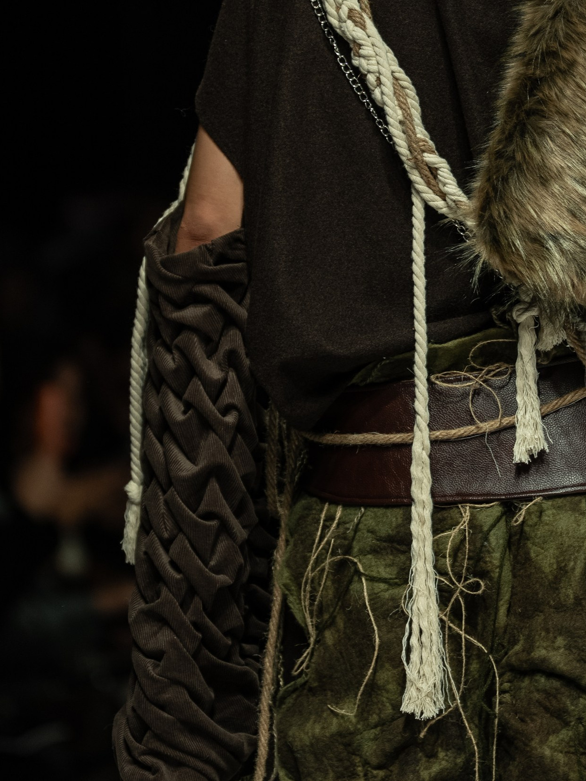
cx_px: 502
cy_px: 75
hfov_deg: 3.1
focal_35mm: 477
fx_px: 10767
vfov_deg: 4.2
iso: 200
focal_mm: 200
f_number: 3.2
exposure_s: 1/250
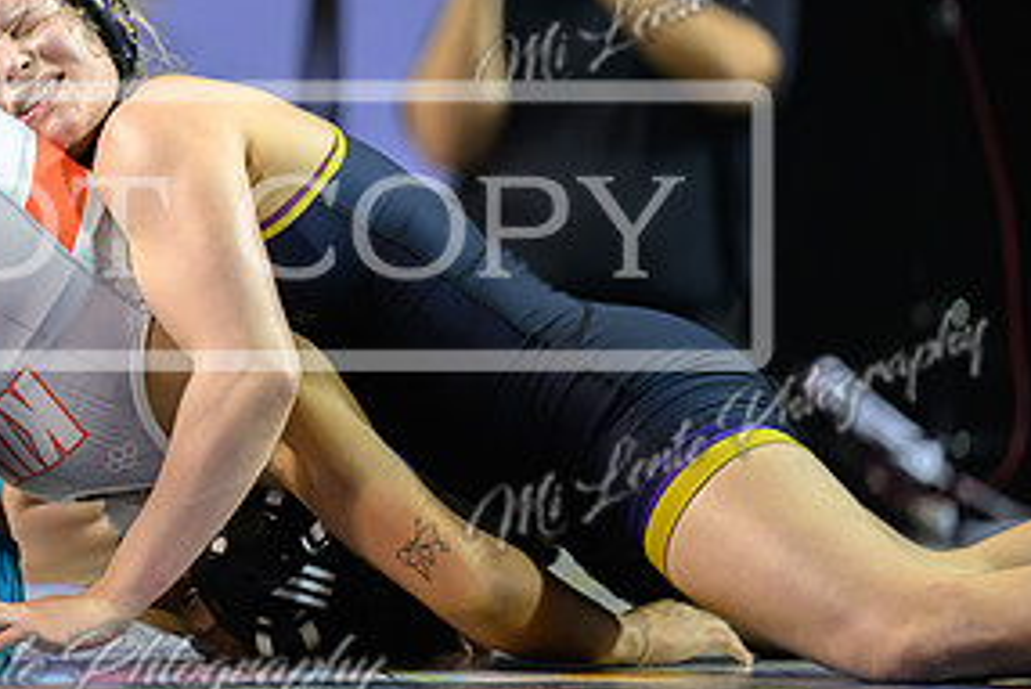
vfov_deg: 3.4
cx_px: 84
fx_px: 11461
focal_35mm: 400
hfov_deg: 5.1
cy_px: 279
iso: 5000
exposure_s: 1/800
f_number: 2.8
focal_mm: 185
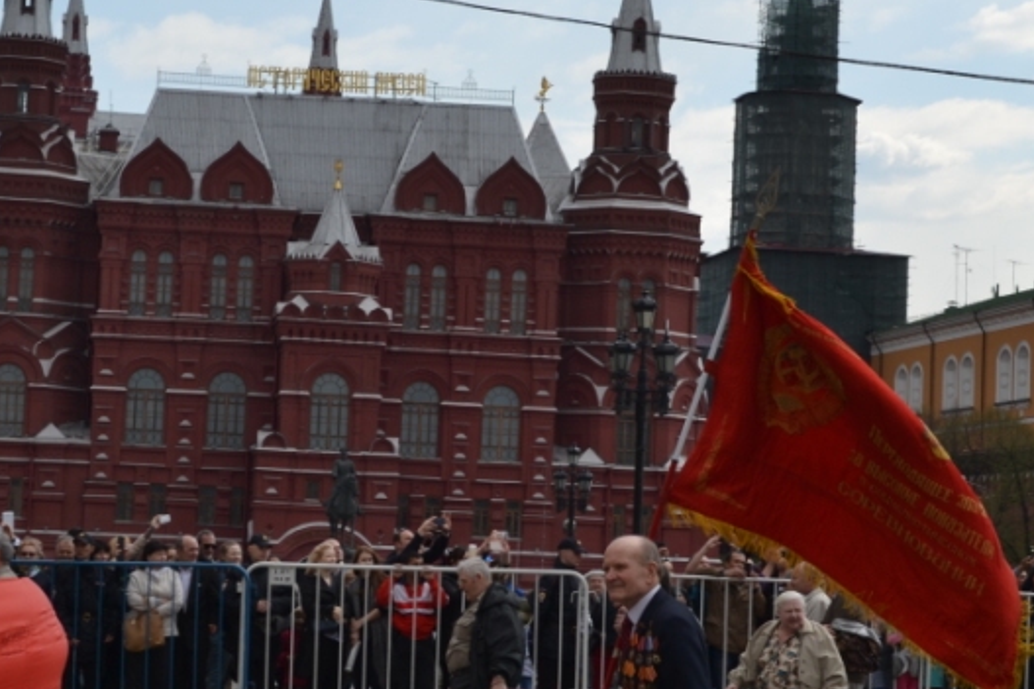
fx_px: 3015
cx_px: 449
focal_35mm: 105
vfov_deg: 13.0
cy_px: 333
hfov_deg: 19.5
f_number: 8
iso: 100
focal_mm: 36
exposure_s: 1/200
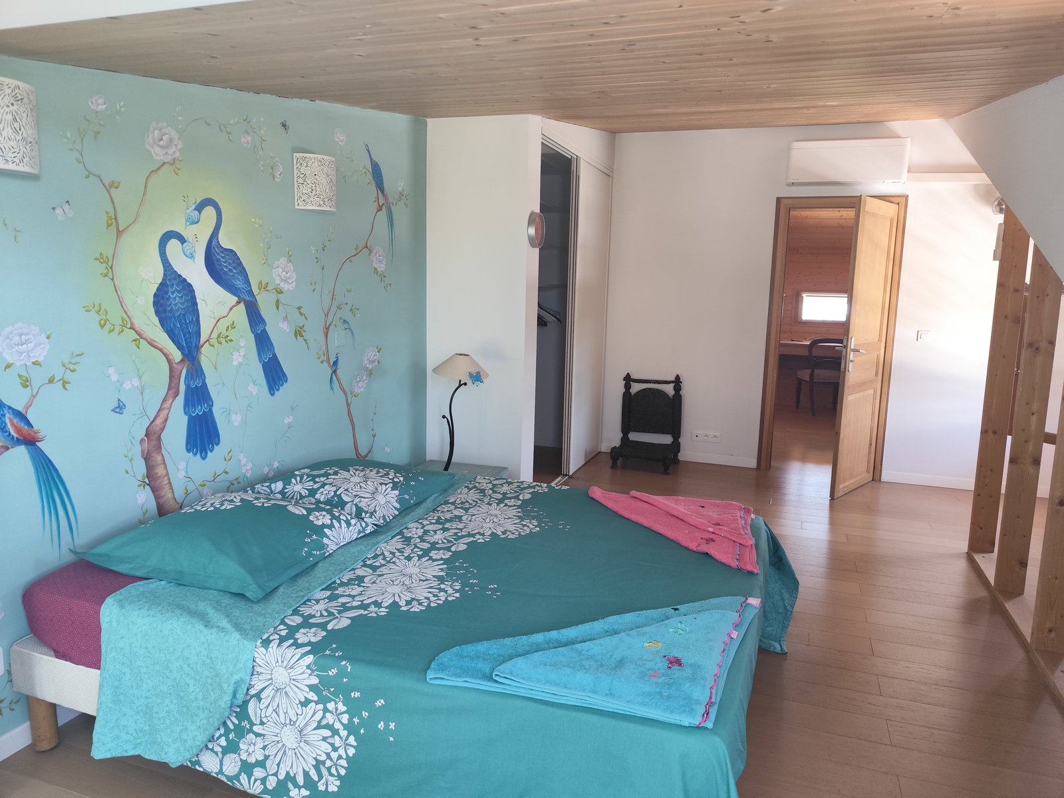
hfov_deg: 73.9
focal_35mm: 23
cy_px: 399
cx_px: 532
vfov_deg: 58.9
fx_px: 707
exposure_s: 1/100
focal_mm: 6.19
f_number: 1.65
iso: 640
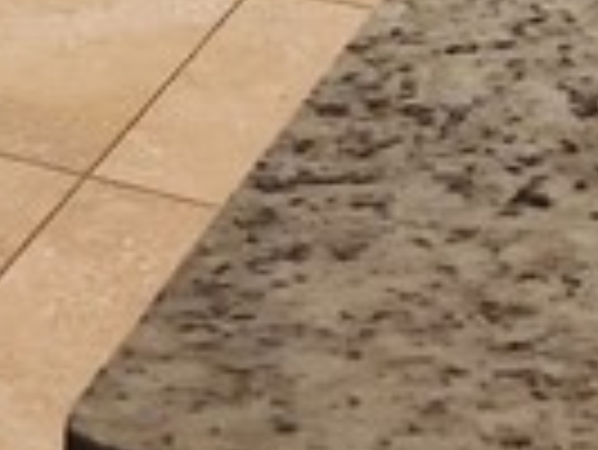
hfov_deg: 10.9
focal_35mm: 177
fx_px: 3060
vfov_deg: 7.8
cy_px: -598
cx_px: -130
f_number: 1.8
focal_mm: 5.4
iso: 400
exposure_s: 1/120
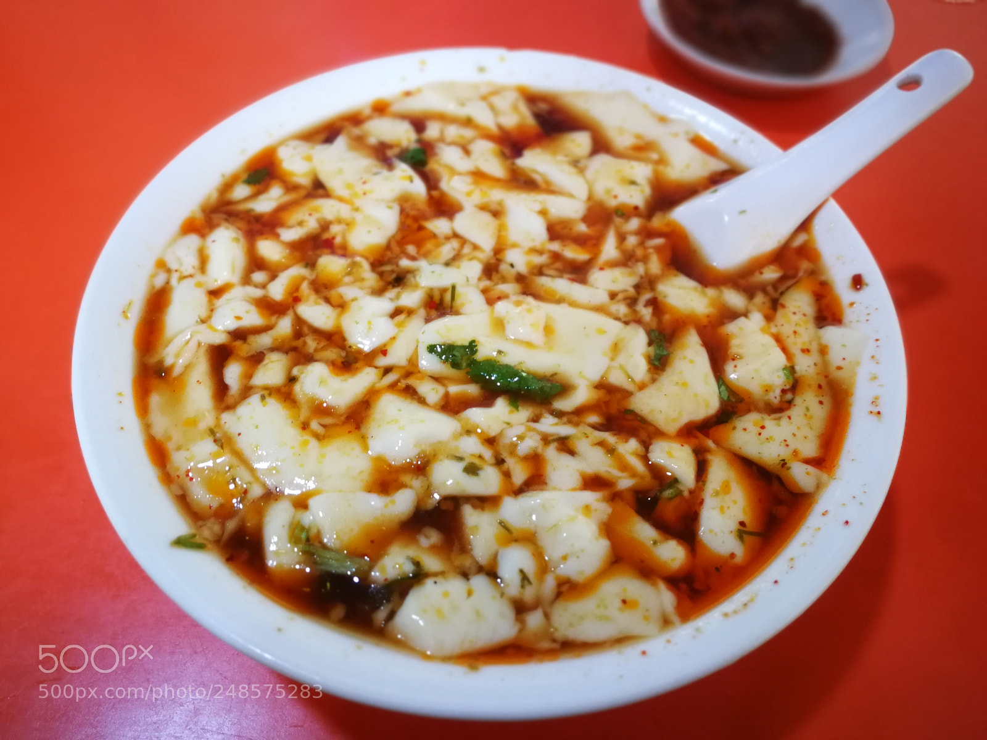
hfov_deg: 65.3
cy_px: 370
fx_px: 770
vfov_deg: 51.4
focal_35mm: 27
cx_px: 494
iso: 320
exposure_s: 1/33.3
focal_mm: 3.95
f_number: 4
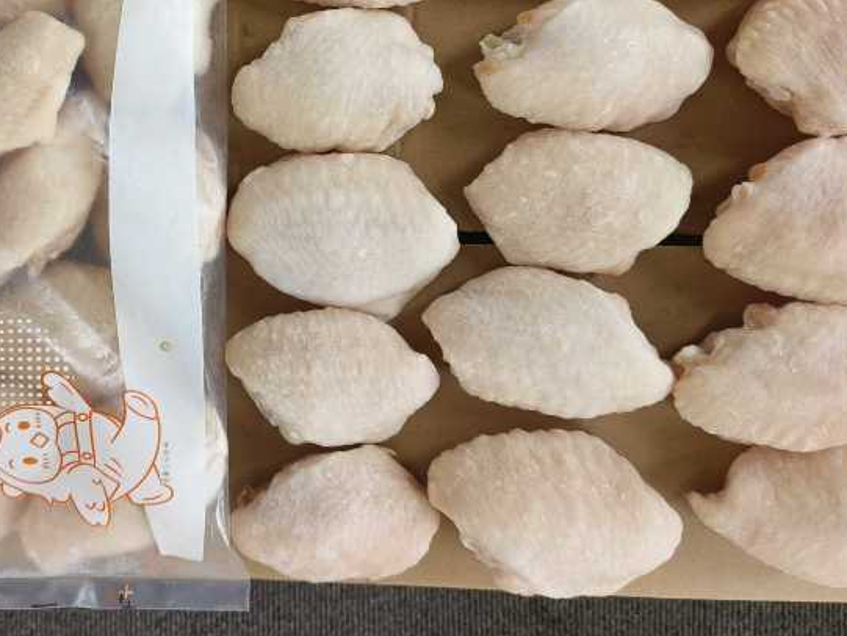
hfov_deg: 52.7
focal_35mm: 34
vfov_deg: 41.1
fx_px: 832
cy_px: 193
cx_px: 266
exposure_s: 1/435
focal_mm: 5.5
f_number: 1.75
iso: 665
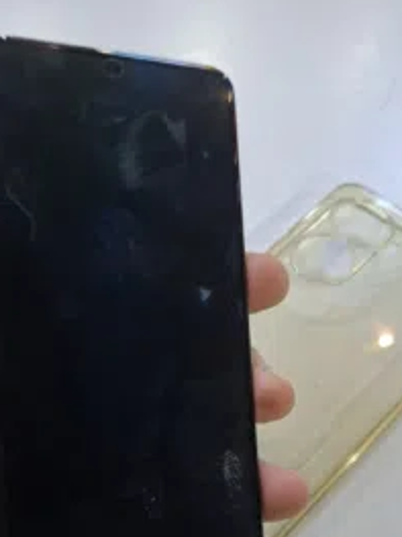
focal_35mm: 35
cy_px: 372
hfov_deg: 40.1
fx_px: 542
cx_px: 131
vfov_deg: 51.3
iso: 400
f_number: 1.8
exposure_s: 1/25
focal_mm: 5.54
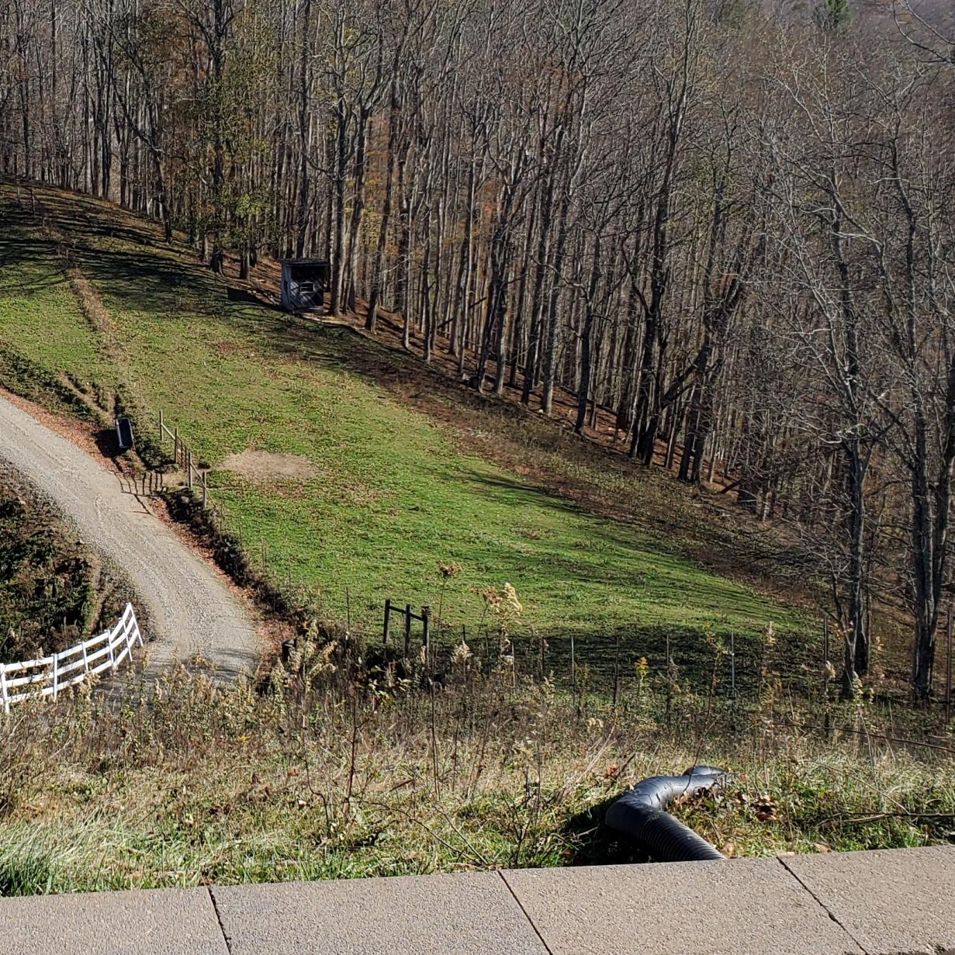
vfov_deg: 30.5
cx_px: 152
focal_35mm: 56
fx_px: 1748
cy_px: 432
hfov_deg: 29.6
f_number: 2.4
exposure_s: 1/1036
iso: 50
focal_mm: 4.3
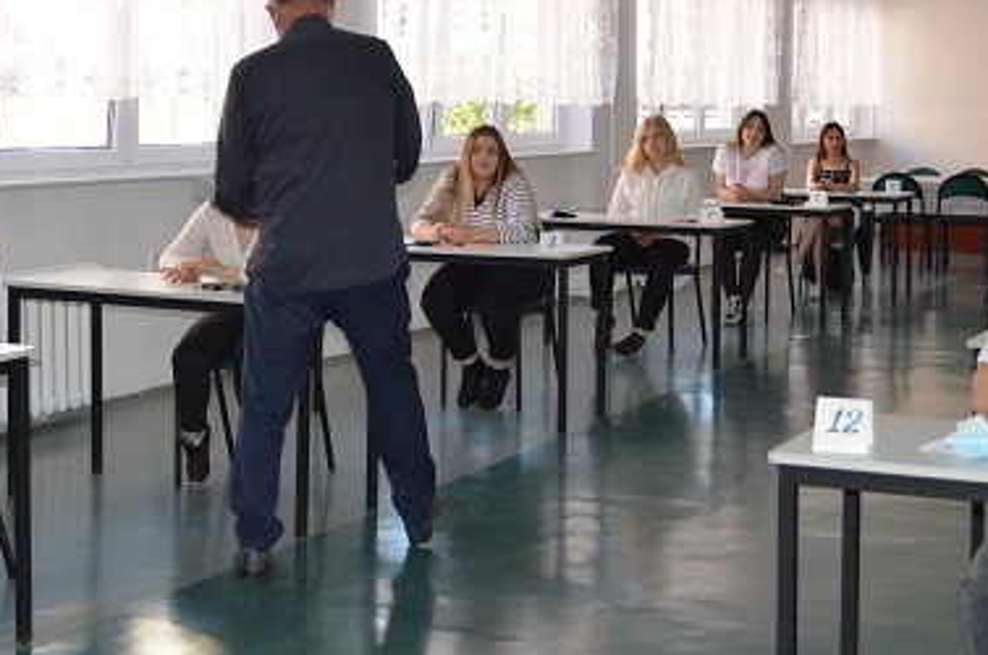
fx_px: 1699
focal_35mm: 62
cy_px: 178
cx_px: 506
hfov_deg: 32.4
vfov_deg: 21.7
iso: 280
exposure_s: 1/125
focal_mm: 26
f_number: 4
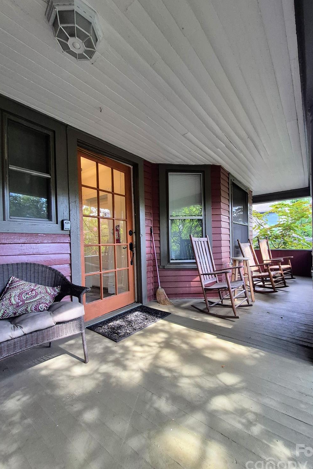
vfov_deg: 104.2
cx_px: 170
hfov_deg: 81.0
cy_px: 236
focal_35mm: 14
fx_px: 183
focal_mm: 1.74
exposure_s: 1/60
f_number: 2.2
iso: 160
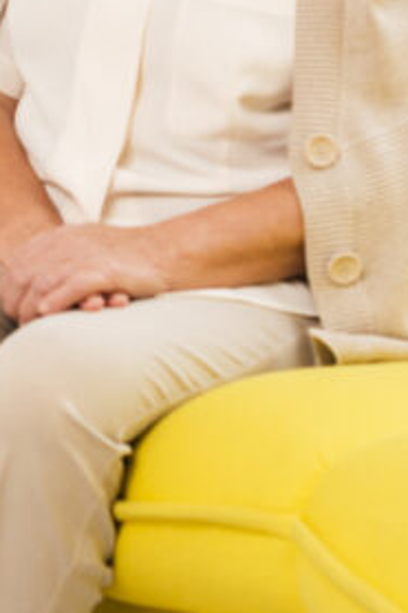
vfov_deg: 10.7
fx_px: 3217
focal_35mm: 189
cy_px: -138
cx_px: -203
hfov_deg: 7.1
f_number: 3.5
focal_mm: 50
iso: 250
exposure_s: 1/160
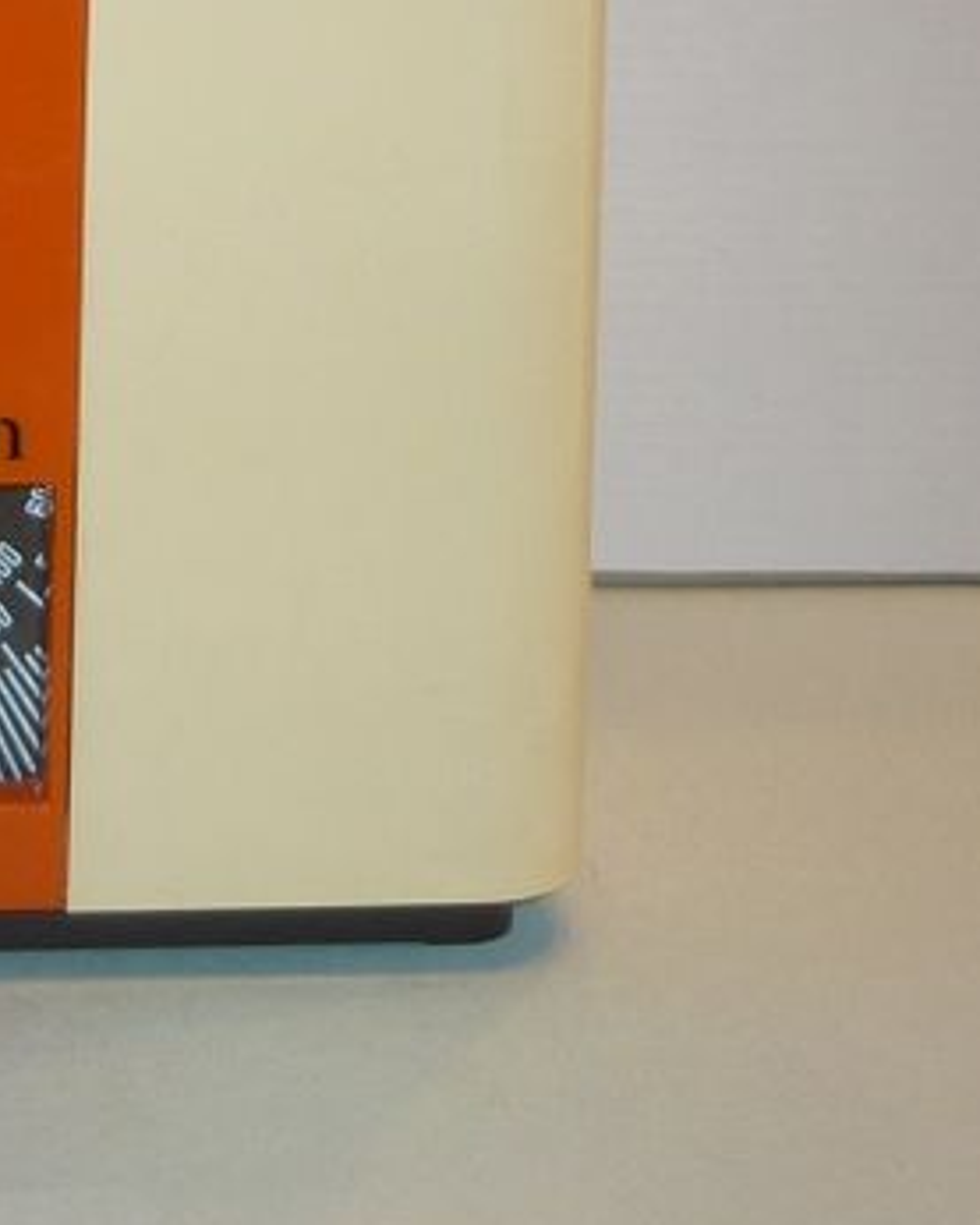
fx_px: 3370
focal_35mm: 93
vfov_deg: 19.9
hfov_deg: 16.0
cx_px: -142
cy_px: -11
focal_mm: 5.5
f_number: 2.8
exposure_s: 1/30
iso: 100
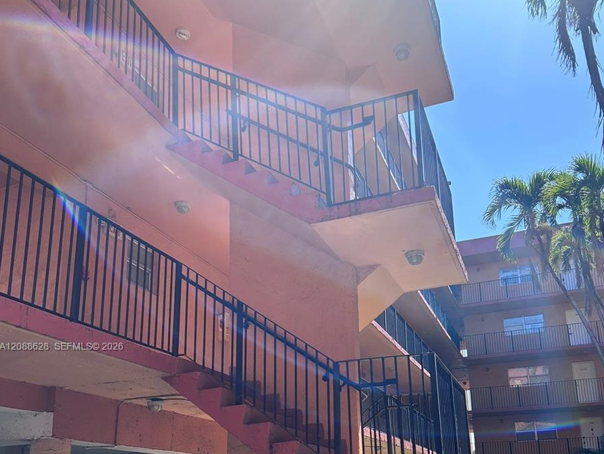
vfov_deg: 39.5
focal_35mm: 35
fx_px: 611
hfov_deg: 52.6
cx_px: 303
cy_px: 347
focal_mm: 5.7
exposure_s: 1/1089
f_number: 1.5
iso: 50
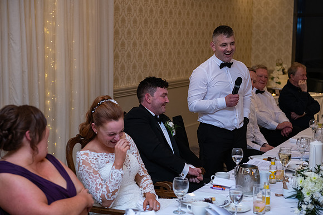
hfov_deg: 28.8
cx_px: 162
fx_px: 628
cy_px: 108
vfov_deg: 19.5
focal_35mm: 70
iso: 1000
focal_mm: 70
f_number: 3.5
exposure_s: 1/160
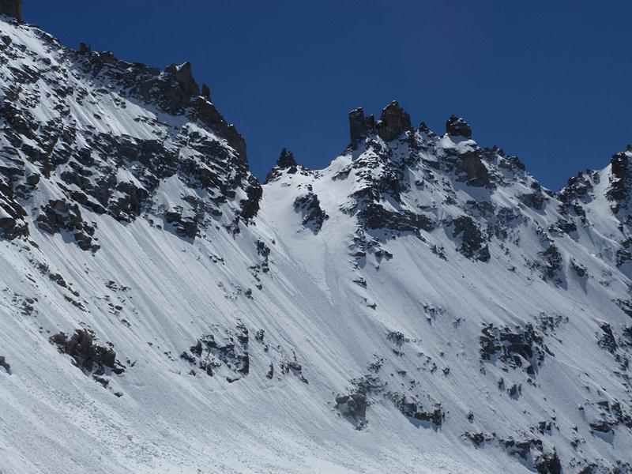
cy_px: 237
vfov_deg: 35.1
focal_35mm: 41
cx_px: 316
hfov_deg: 45.8
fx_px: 749
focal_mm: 7.4
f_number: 5
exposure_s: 1/2500
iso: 100
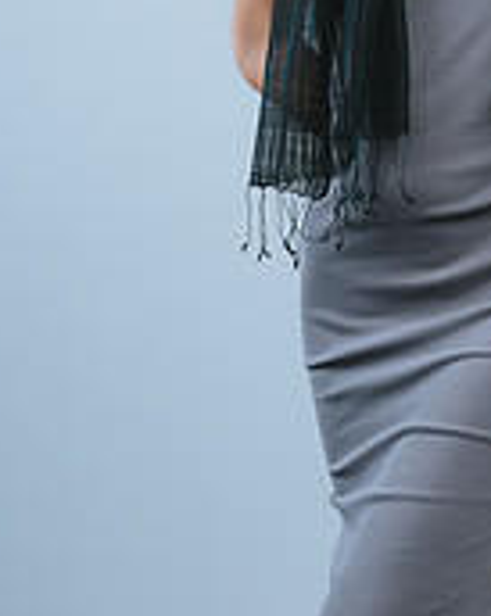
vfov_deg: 9.2
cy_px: 54
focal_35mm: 209
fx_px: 3807
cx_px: 480
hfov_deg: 7.4
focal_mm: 85
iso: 100
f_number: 4
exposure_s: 1/200
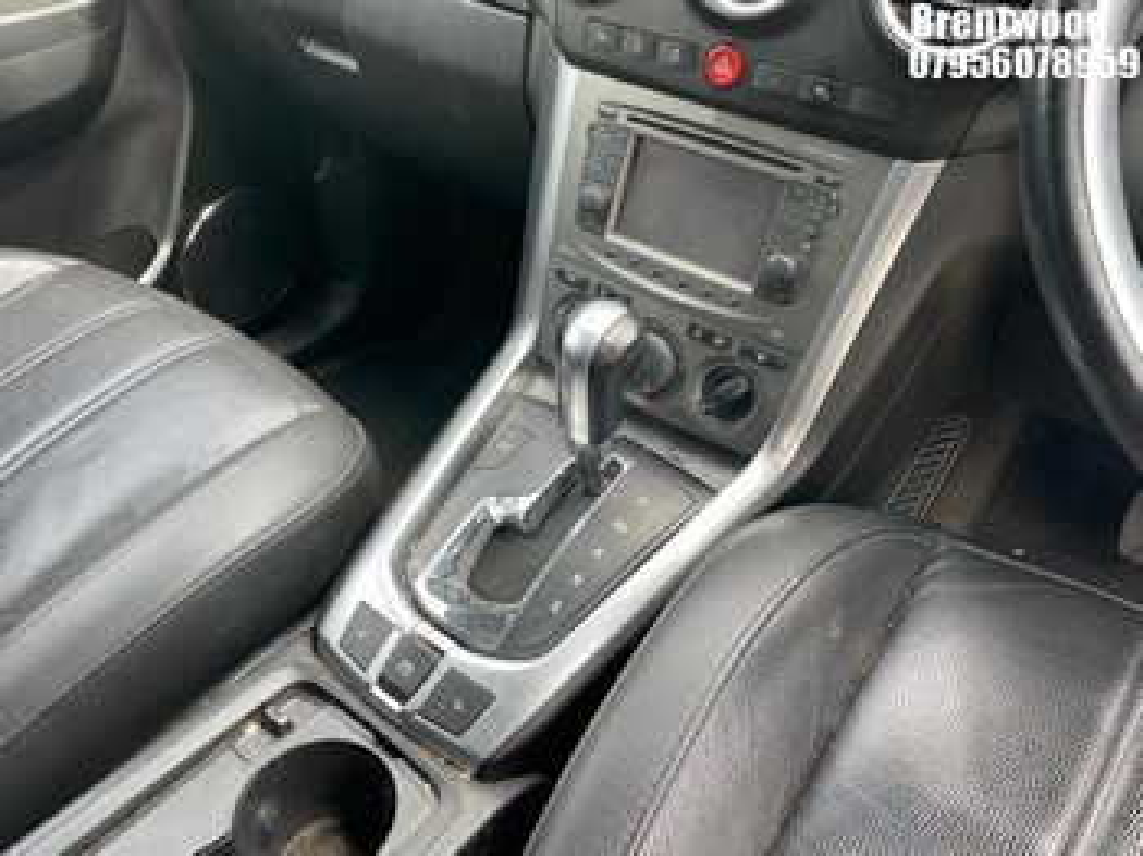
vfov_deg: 53.0
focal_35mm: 26
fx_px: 858
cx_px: 572
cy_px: 428
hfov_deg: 67.3
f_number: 1.6
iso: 40
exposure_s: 1/121
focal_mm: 4.2
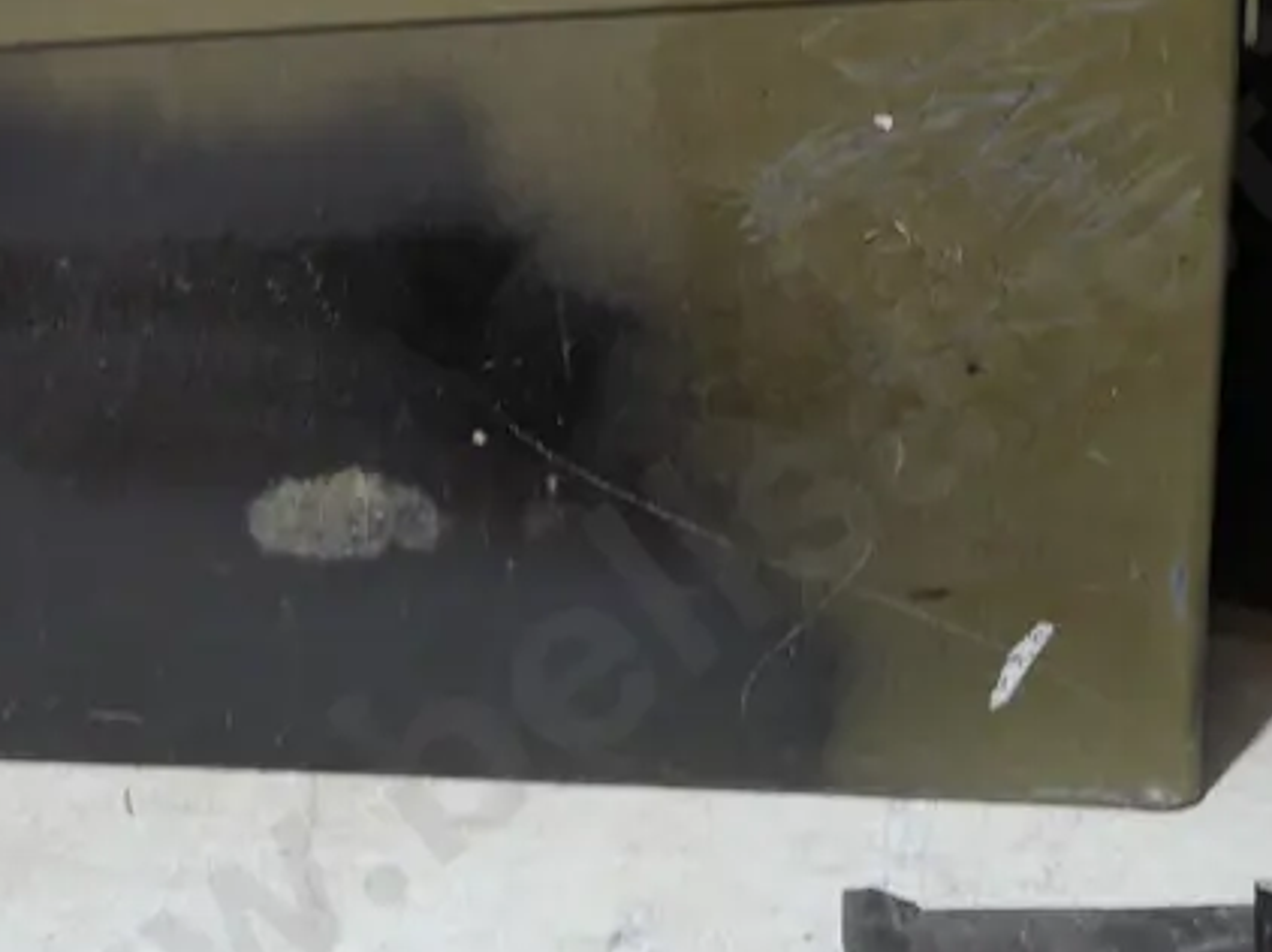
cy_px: 316
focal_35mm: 68
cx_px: 1061
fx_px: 2497
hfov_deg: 27.8
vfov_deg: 21.5
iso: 500
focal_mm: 14
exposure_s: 1/60
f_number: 3.5
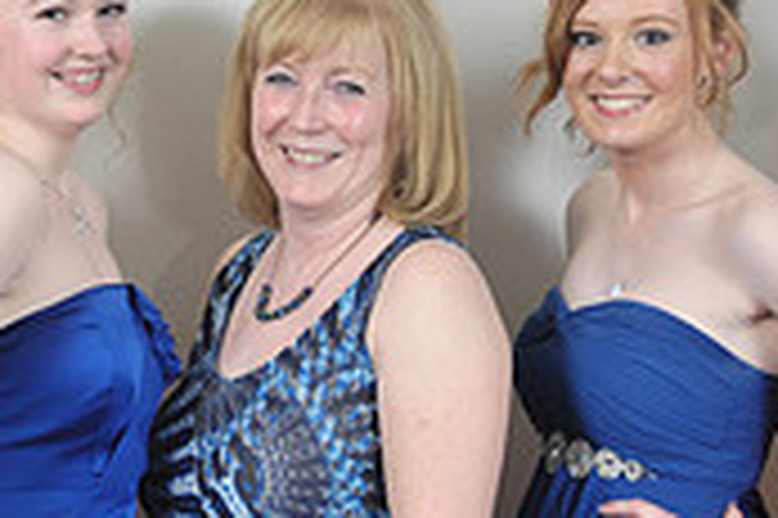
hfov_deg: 14.4
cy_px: 248
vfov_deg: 9.7
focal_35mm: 141
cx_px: 81
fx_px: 3044
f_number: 7.1
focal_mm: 42
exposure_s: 1/160
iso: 1000
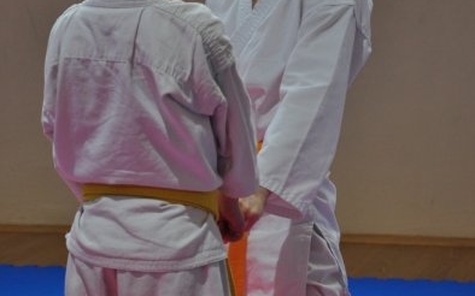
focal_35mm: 121
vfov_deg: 10.8
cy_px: 137
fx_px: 1566
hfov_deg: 17.2
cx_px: 239
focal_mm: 52
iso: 500
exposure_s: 1/10
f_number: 5
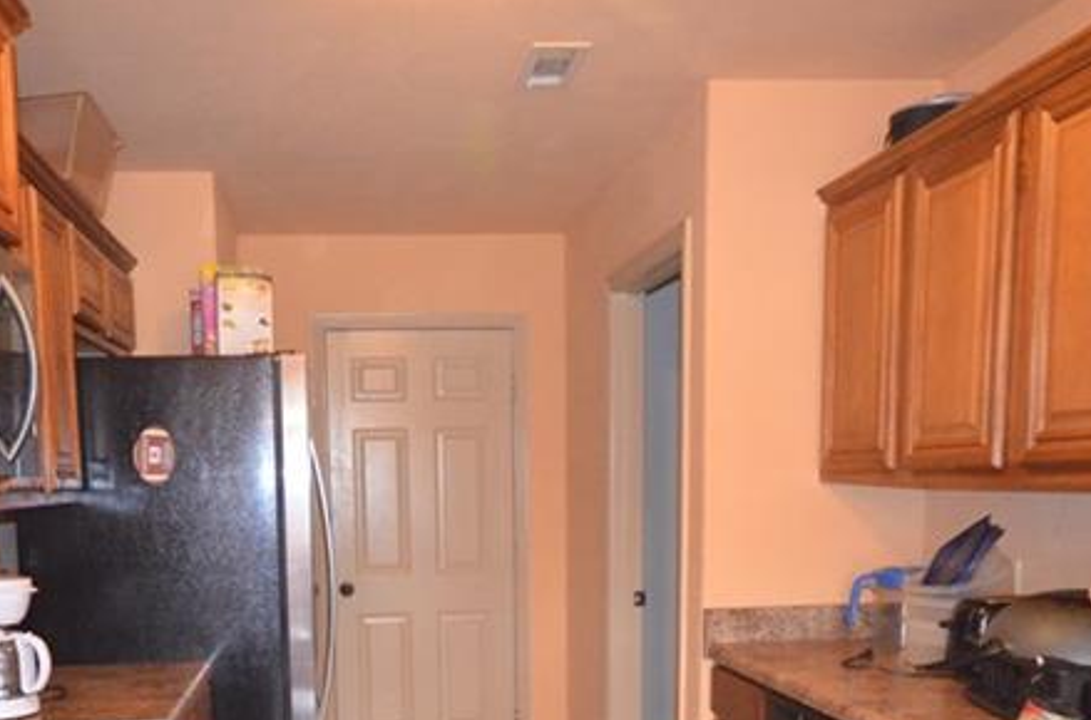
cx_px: 415
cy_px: 634
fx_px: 1058
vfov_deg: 35.6
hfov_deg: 54.0
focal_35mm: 35
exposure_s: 1/60
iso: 3200
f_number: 4
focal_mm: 10
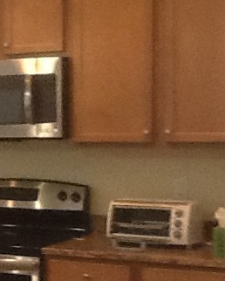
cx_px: -173
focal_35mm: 128
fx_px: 1064
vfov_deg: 15.0
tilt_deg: -4.4
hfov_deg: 11.3
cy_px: 174
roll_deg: +1.8
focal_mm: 2.03
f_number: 2.4
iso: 125
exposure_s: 1/30
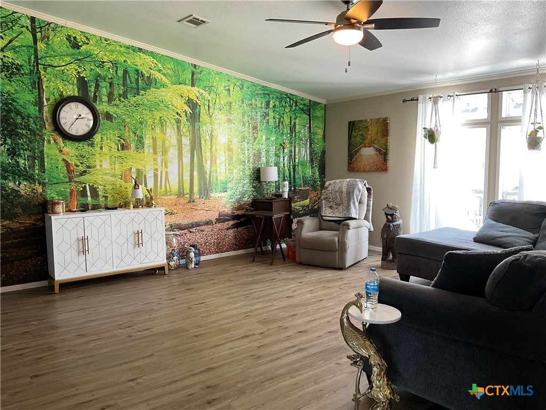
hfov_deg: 61.7
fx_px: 457
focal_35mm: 29
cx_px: 273
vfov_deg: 48.2
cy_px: 205
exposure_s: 1/60
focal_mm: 3
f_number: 1.8
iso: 100
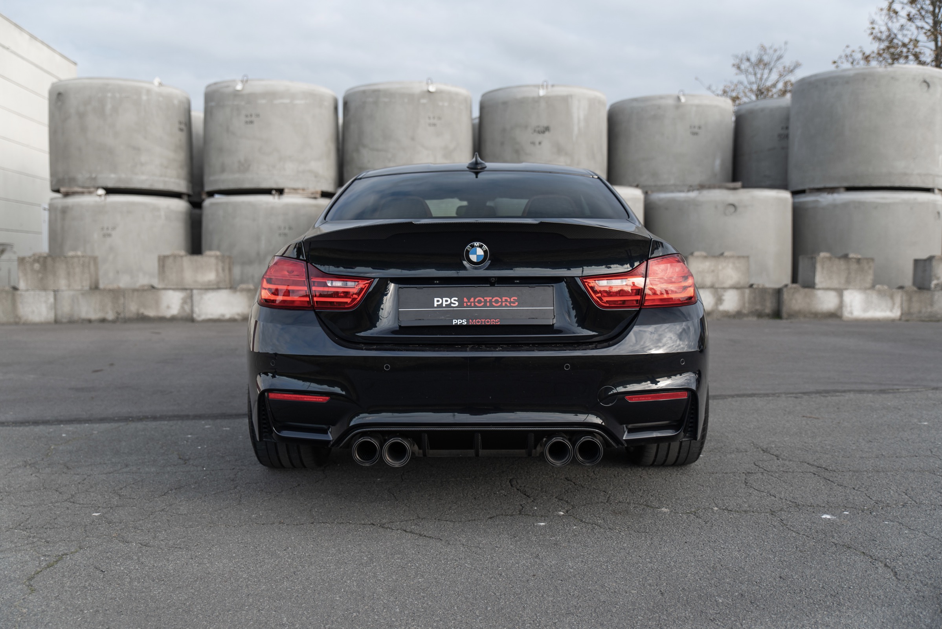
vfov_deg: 37.9
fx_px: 916
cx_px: 471
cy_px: 314
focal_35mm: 35
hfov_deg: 54.4
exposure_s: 1/400
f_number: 2.8
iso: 100
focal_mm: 35
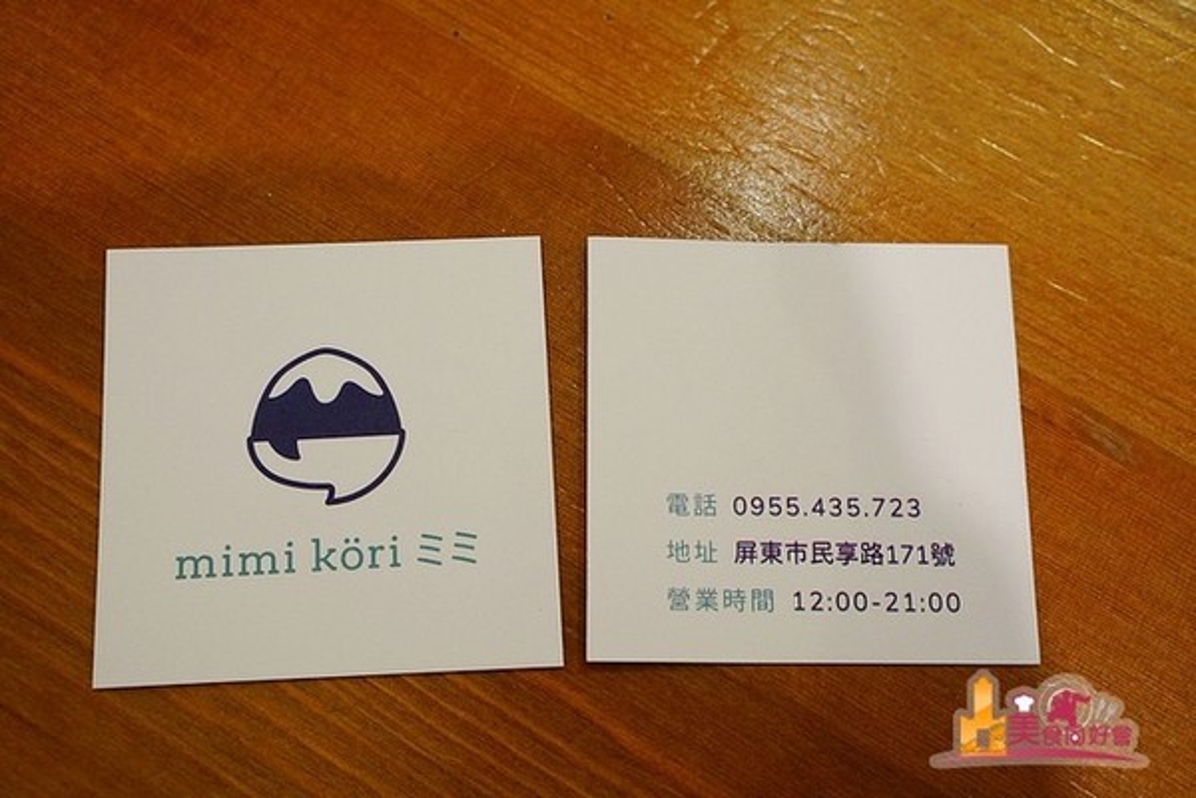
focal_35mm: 42
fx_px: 1395
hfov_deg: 46.4
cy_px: 399
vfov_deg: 31.9
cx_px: 598
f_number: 5.6
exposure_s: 1/60
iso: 2500
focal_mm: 28
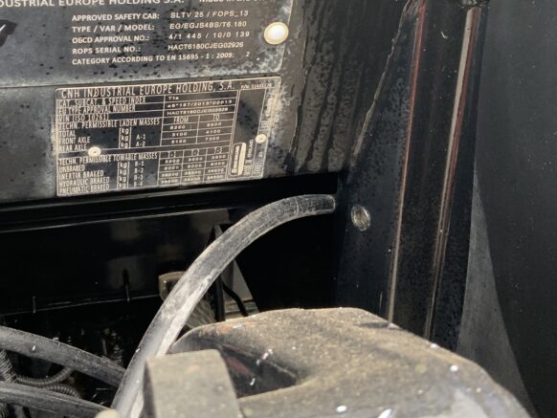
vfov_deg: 28.1
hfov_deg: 37.4
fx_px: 821
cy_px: 91
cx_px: 245
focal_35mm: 51
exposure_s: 1/122
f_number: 1.8
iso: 50
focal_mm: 3
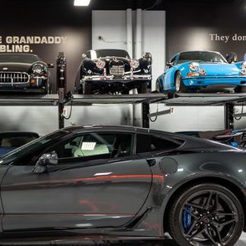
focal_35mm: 62
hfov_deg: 27.3
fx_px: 498
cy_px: 151
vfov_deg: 27.6
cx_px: 58
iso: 1250
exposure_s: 1/80
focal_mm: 33.5
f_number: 4.5
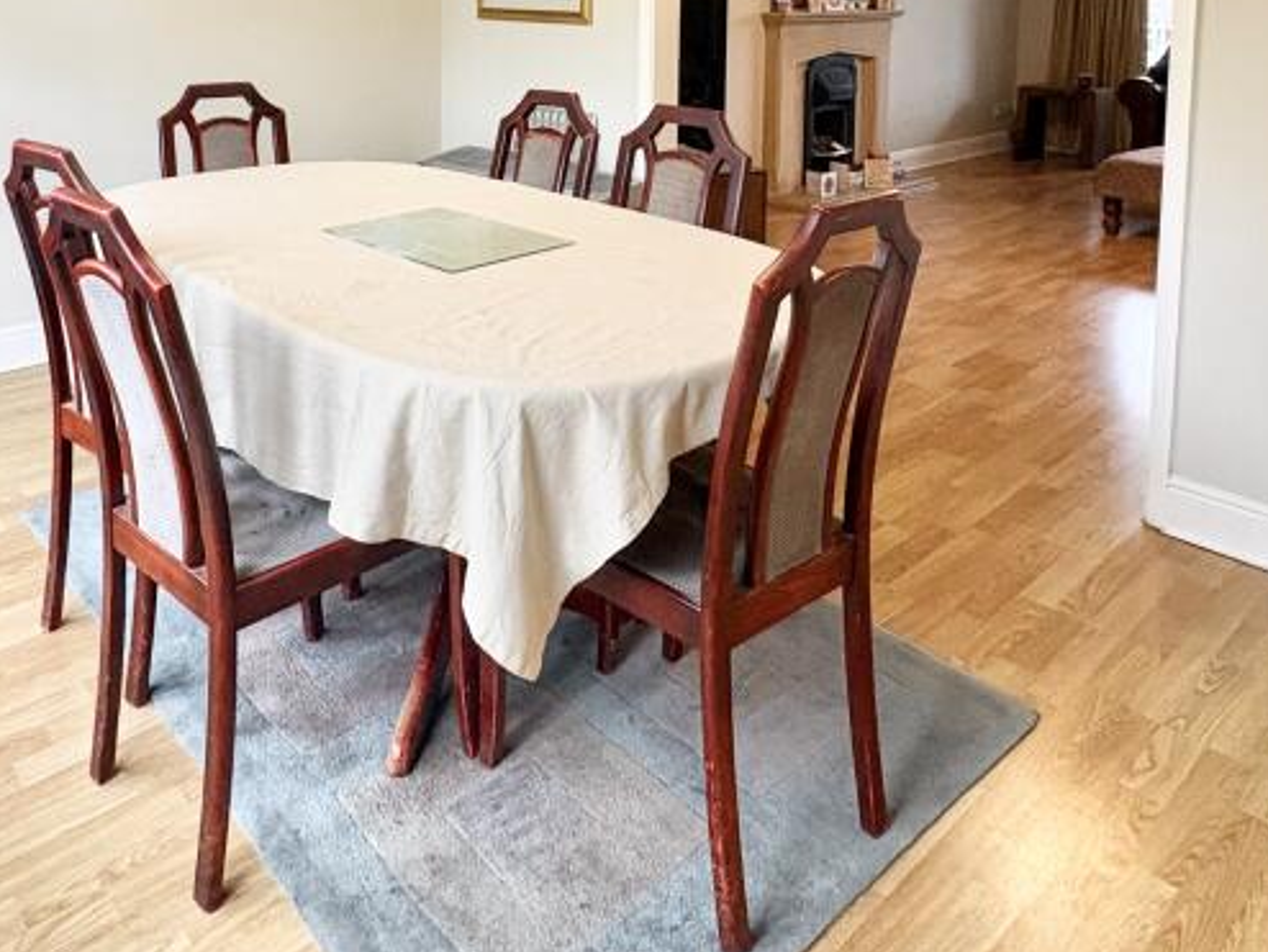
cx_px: 483
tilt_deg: -4.2
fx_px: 1063
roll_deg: +0.1
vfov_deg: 43.2
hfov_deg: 60.9
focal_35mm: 29
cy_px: 59
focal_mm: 2.22
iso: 400
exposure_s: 1/50
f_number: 2.2
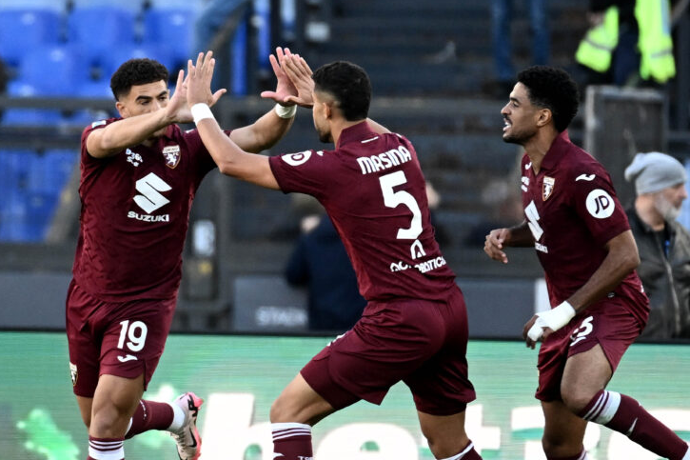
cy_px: 305
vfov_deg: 1.6
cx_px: 462
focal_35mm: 848
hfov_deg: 2.4
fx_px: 16249
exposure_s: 1/1000
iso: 1800
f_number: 4.5
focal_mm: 400
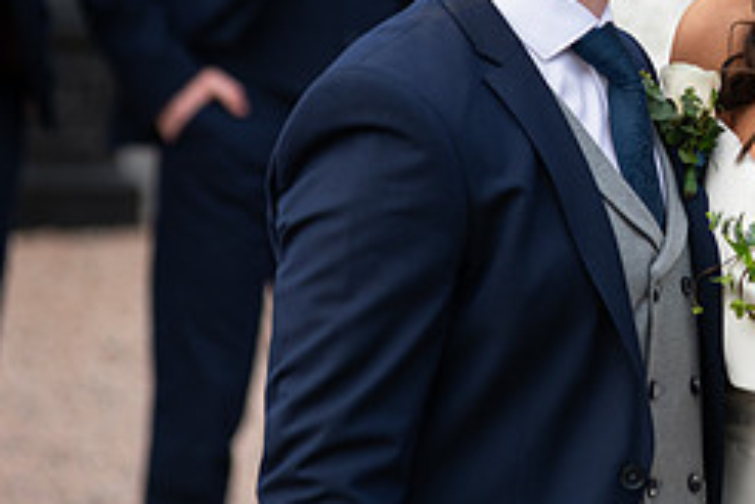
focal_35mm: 401
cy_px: 20
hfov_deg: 5.1
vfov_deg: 3.4
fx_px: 8409
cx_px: 718
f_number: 3.5
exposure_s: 1/250
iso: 160
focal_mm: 170
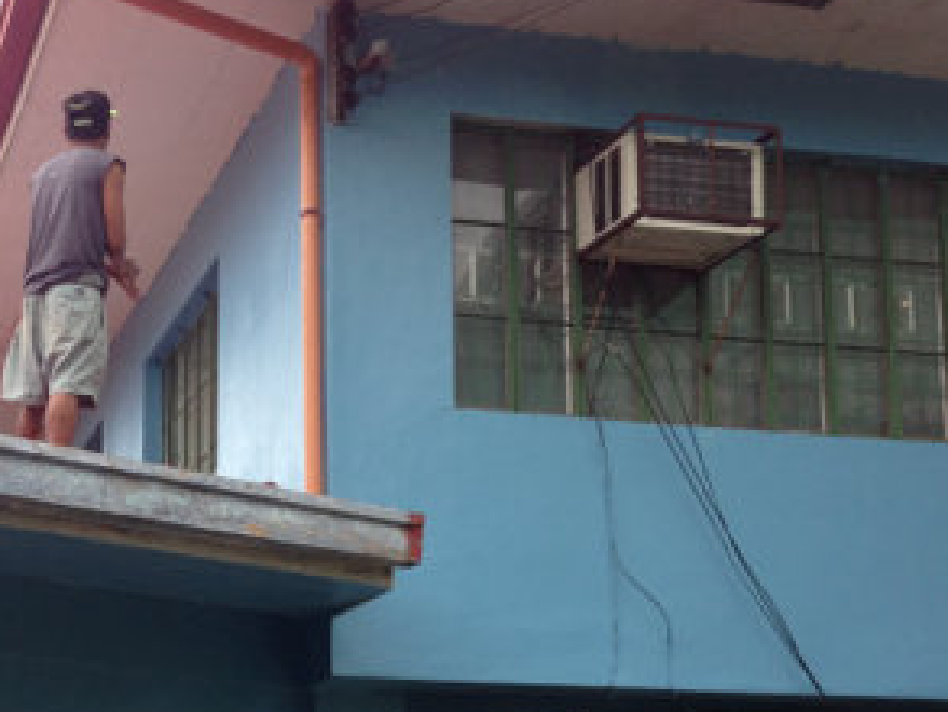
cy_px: 654
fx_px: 1973
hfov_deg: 26.6
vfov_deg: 20.0
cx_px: 204
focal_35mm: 72
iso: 50
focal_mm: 4.13
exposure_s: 1/153
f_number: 2.4
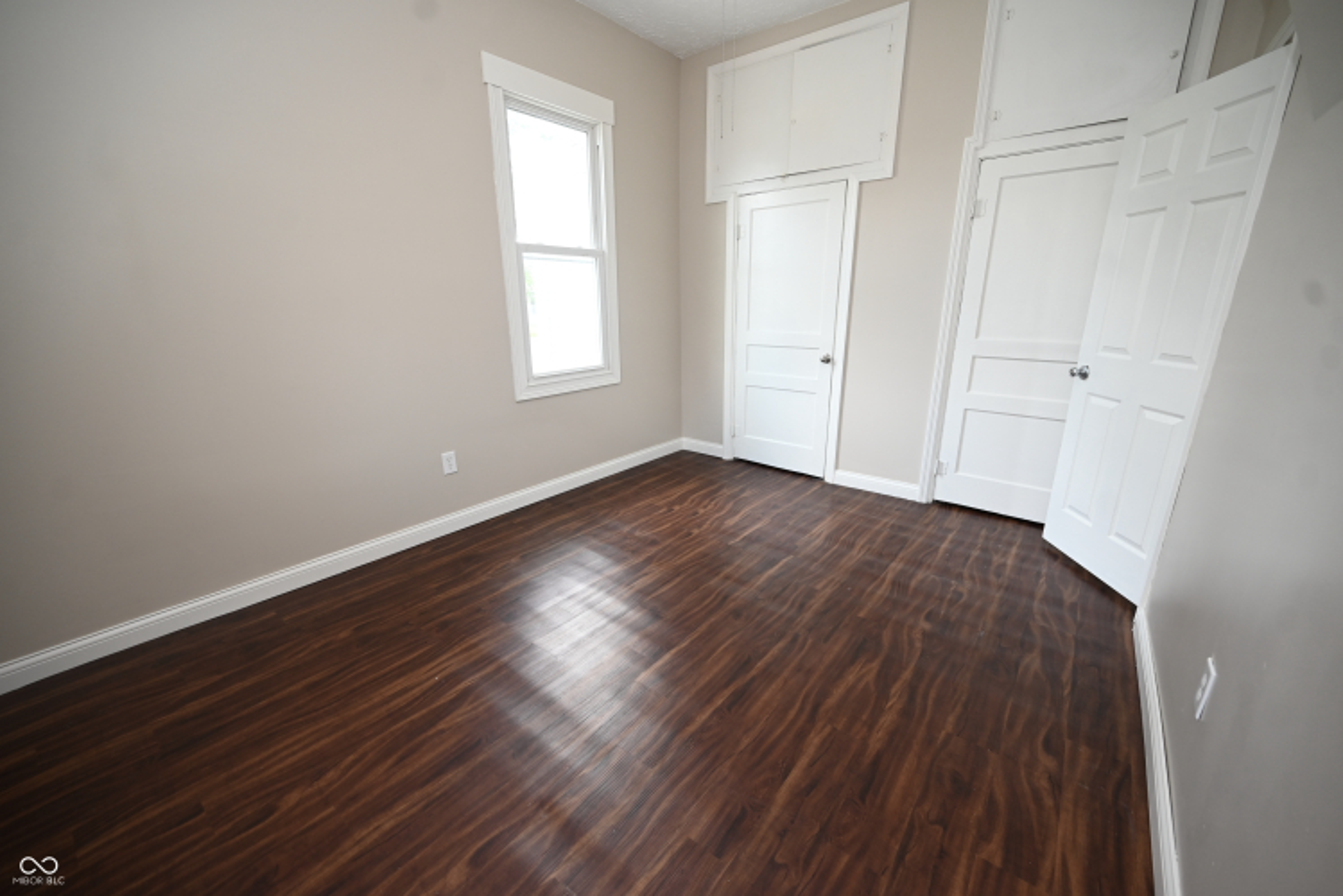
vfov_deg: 81.3
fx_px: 522
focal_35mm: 14
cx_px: 672
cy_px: 448
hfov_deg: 104.2
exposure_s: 1/60
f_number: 4
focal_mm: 14
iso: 500
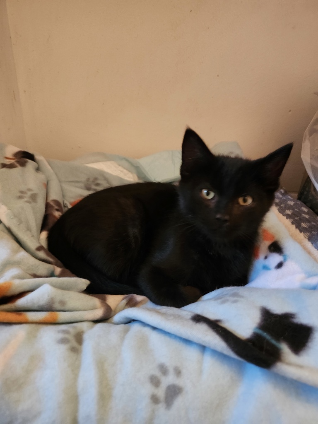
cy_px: 212
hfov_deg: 58.9
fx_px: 282
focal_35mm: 23
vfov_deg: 73.9
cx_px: 159
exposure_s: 1/24
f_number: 1.8
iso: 1000
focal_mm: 5.54
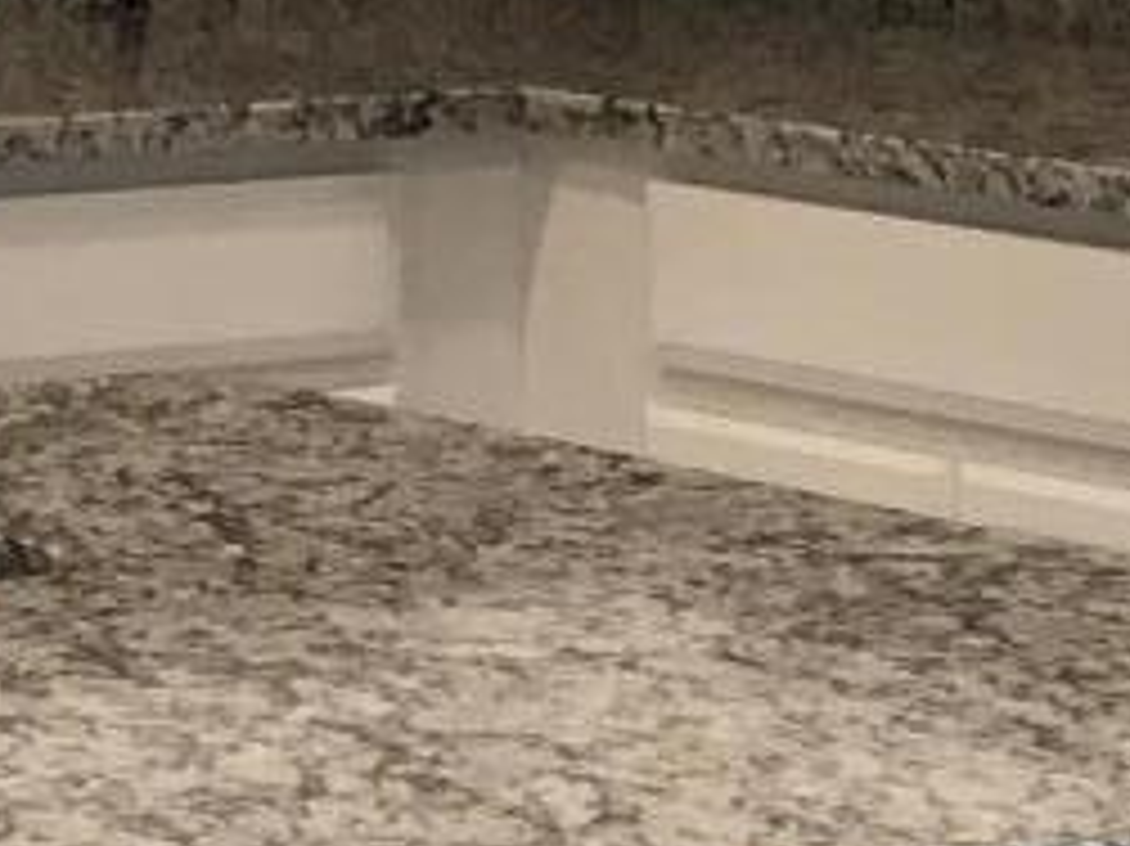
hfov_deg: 8.3
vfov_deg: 6.4
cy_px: -50
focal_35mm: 231
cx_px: -747
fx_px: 7537
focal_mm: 4.15
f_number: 2.2
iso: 50
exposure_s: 1/30
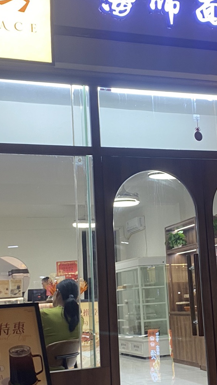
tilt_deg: +7.1
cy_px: 208
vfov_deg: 37.2
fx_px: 573
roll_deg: -0.7
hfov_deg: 21.3
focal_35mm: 56
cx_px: 159
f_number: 1.8
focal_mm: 4.25
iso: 80
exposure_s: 1/53
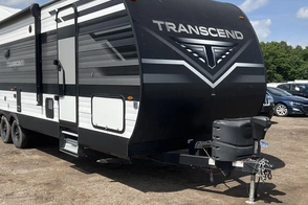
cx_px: 130
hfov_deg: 47.2
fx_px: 351
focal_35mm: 41
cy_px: 116
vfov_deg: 32.6
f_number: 1.8
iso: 25
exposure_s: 1/1848
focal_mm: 3
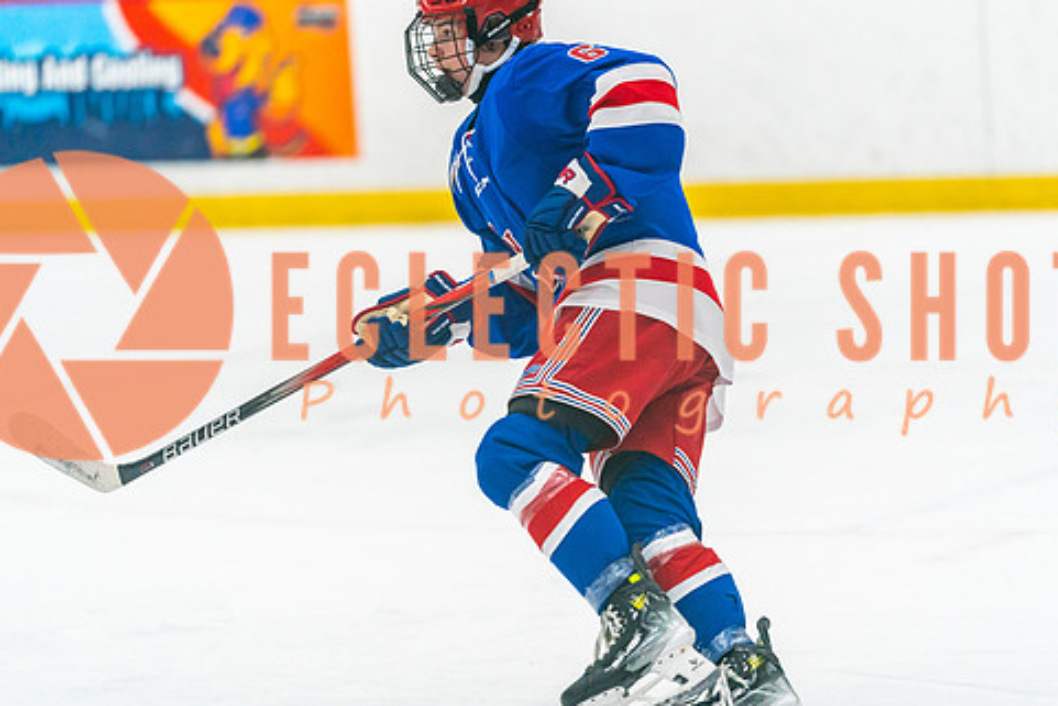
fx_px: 7084
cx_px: 545
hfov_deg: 8.5
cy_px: 307
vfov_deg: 5.7
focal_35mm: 241
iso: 3200
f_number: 2.8
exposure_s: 1/1000
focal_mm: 200
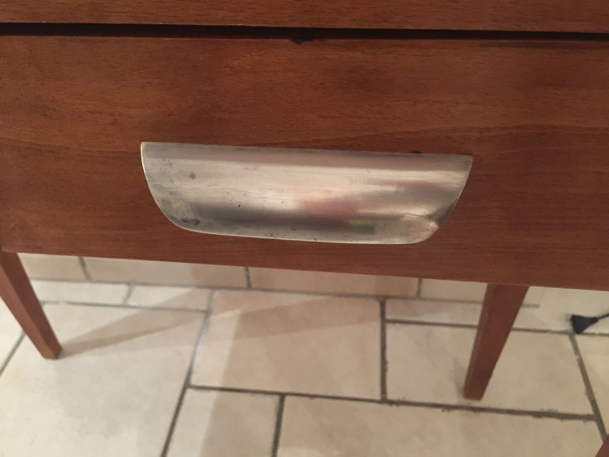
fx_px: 510
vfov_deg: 48.2
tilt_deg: -41.8
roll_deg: +2.7
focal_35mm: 29
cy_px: 228
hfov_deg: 61.7
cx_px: 304
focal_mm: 4.15
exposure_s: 1/8
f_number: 2.2
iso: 200
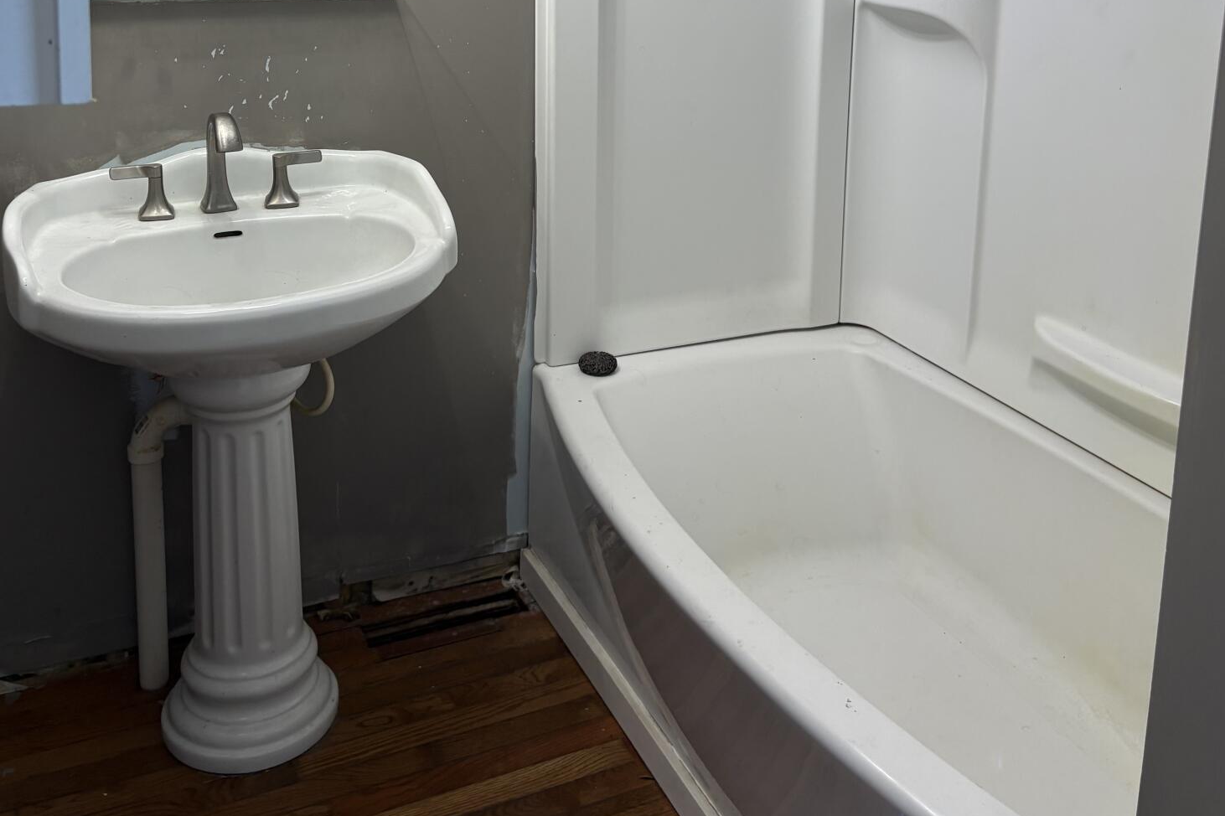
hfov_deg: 51.9
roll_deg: -1.7
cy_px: 103
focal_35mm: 37
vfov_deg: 34.2
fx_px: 1259
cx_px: 615
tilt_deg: -10.0
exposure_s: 1/60
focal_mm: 5.96
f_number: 1.6
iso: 125
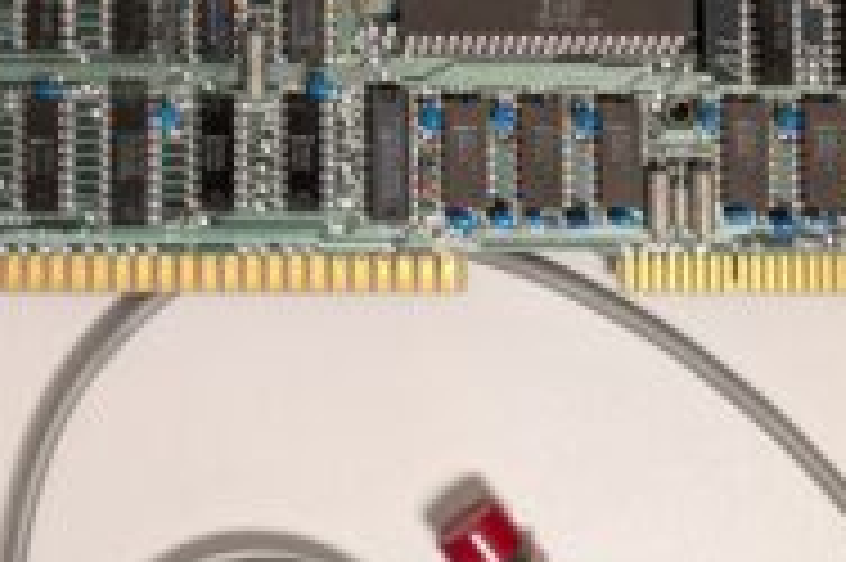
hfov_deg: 18.1
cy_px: -18
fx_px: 2653
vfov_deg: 12.0
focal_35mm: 113
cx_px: 288
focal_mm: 5.43
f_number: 1.89
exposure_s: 1/120
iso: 936
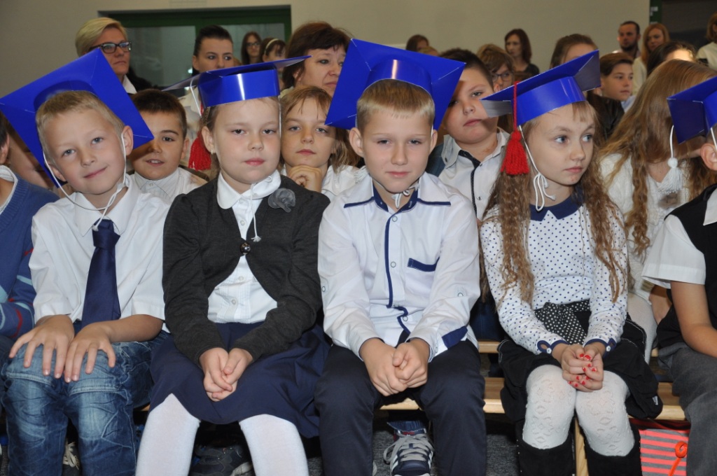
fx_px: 1134
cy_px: 238
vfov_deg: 23.7
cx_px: 358
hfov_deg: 35.1
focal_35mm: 57
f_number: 5
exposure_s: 1/60
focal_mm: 38
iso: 400
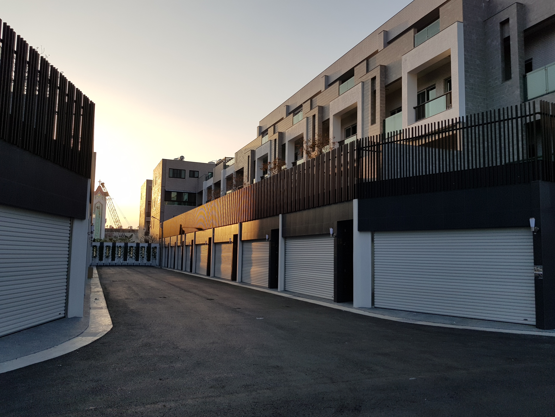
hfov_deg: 67.3
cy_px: 208
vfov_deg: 53.1
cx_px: 278
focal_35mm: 26
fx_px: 417
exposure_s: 1/1860
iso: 40
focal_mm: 4.3
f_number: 1.7
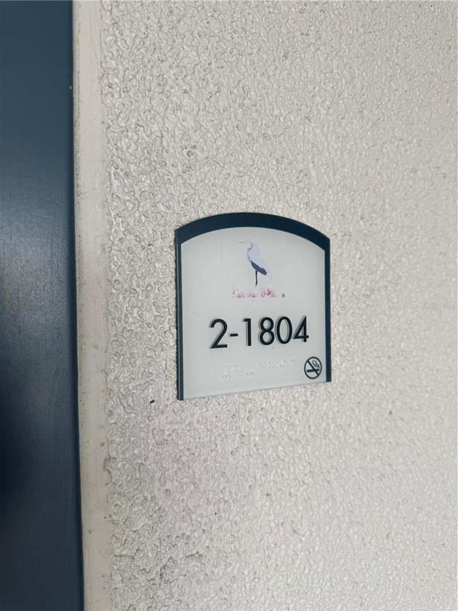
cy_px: 306
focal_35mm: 24
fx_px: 423
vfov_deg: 71.6
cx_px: 229
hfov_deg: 56.8
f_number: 1.78
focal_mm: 6.76
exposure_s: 1/358
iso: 80
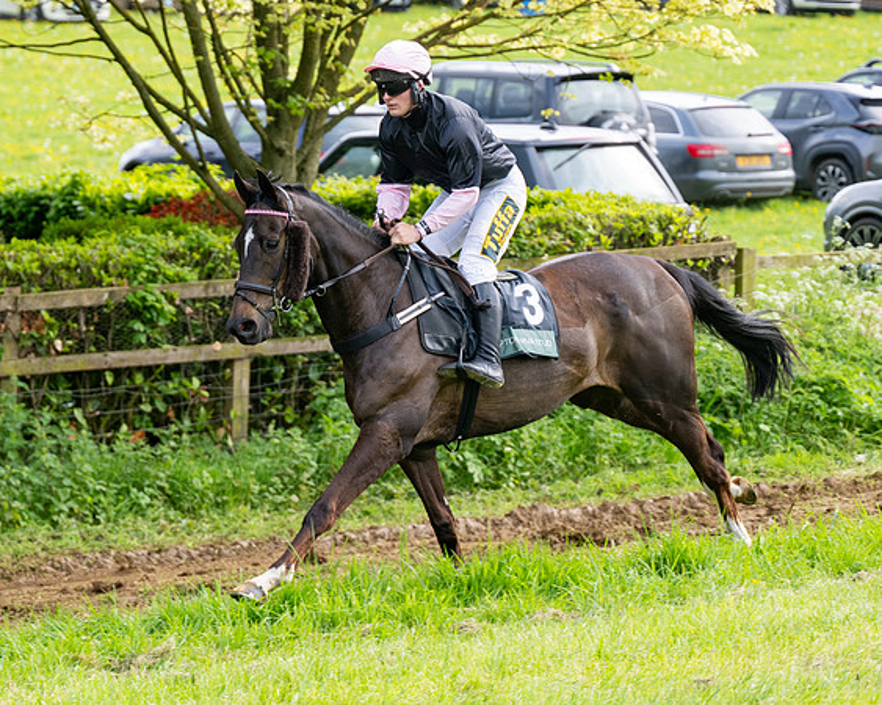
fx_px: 4936
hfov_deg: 10.2
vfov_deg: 8.2
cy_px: 313
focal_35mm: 189
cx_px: 482
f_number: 4
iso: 400
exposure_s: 1/1000
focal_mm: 120
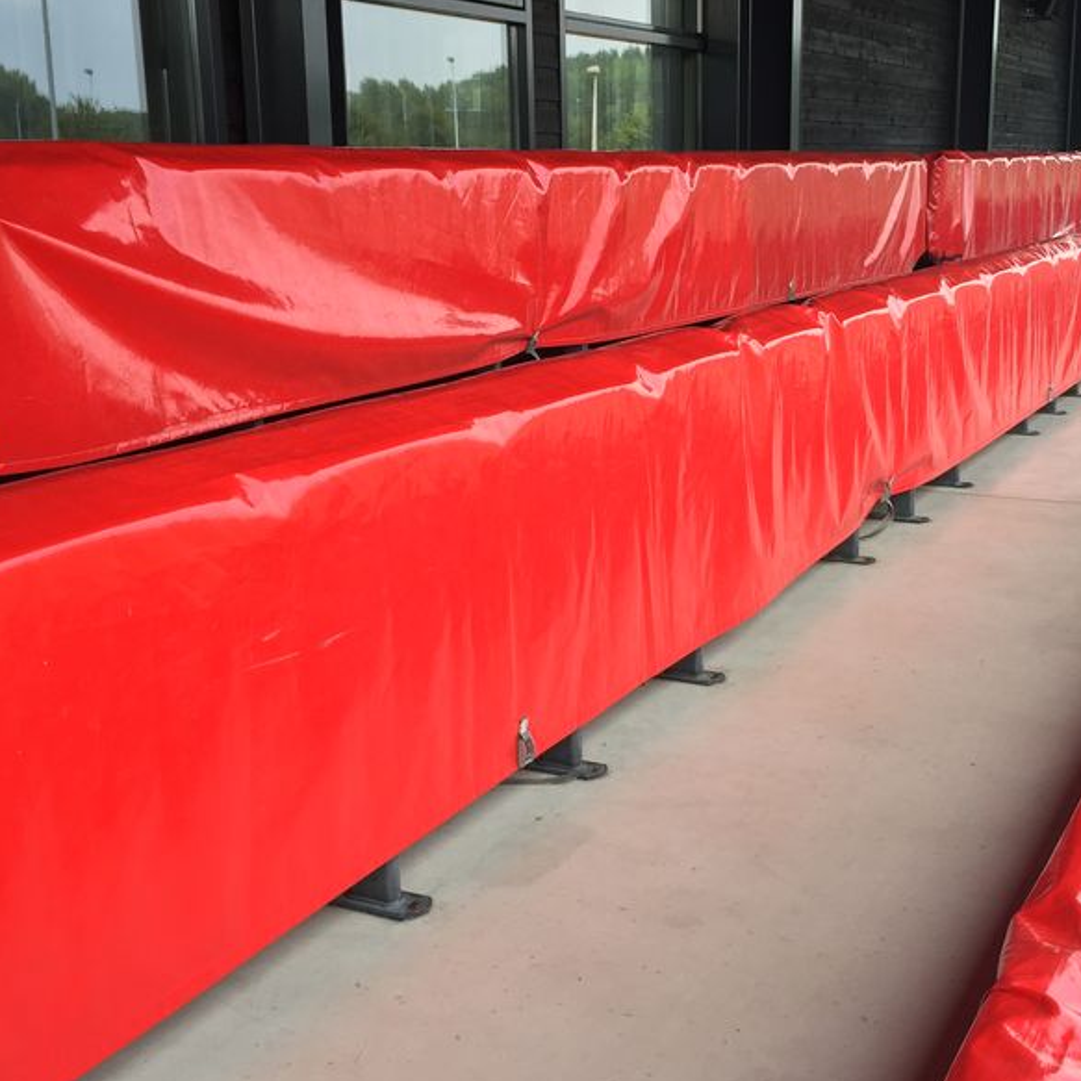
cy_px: 512
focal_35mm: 44
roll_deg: -0.3
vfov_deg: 38.3
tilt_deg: -12.4
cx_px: 673
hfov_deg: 38.1
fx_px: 1555
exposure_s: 1/103
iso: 32
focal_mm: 4.15
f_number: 2.2
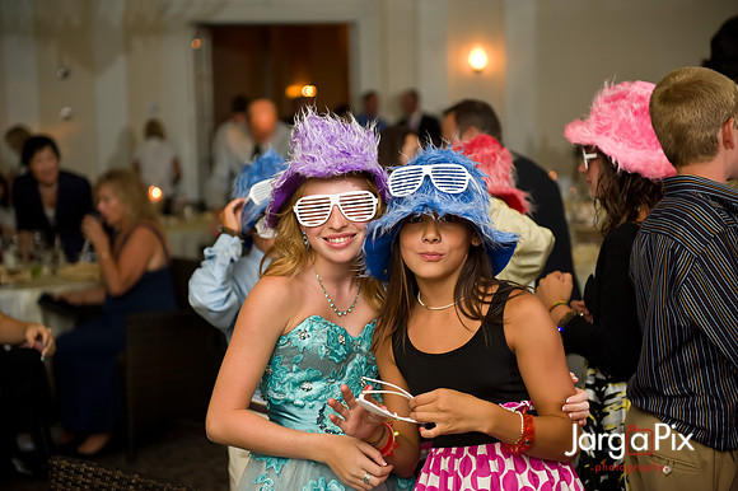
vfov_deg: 19.4
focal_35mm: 70
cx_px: 369
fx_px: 1434
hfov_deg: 28.9
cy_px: 246
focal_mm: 70
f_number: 3.2
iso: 1600
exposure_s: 1/125
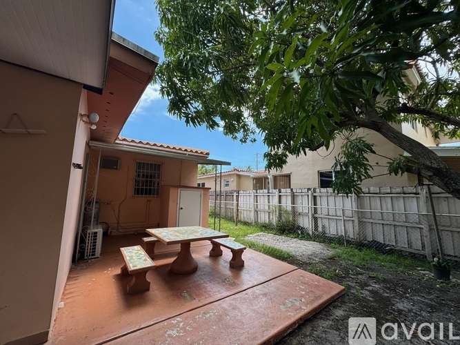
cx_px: 230
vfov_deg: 85.7
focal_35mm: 14
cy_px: 172
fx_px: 186
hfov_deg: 102.1
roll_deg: -1.5
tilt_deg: +4.3
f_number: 2.2
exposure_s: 1/664
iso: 50
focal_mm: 2.22
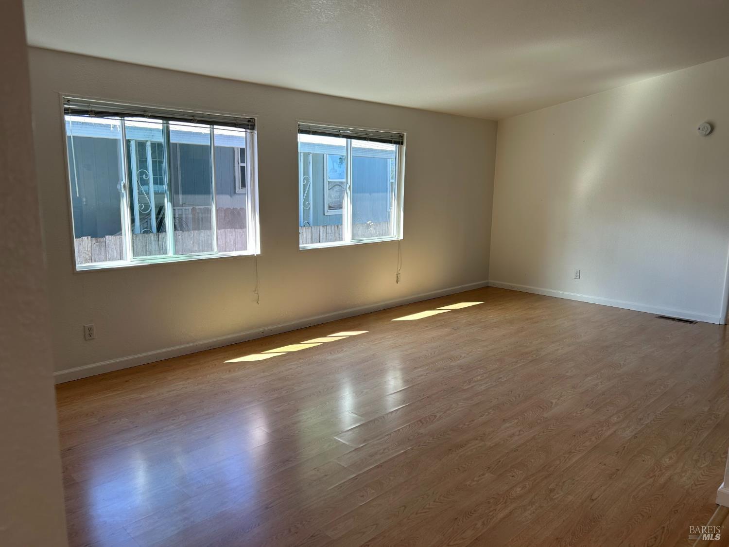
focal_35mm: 26
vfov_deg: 53.1
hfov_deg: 67.3
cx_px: 364
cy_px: 274
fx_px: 548
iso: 50
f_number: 1.5
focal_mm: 5.7
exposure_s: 1/166
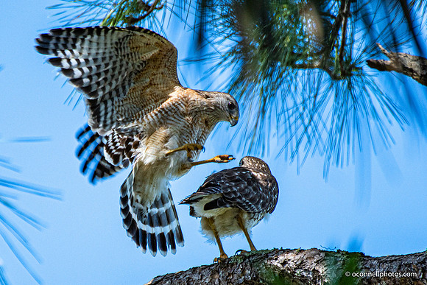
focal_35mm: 847
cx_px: 154
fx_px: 10053
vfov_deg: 1.6
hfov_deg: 2.4
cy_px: 180
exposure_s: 1/640
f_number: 5.6
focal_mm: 300
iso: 100
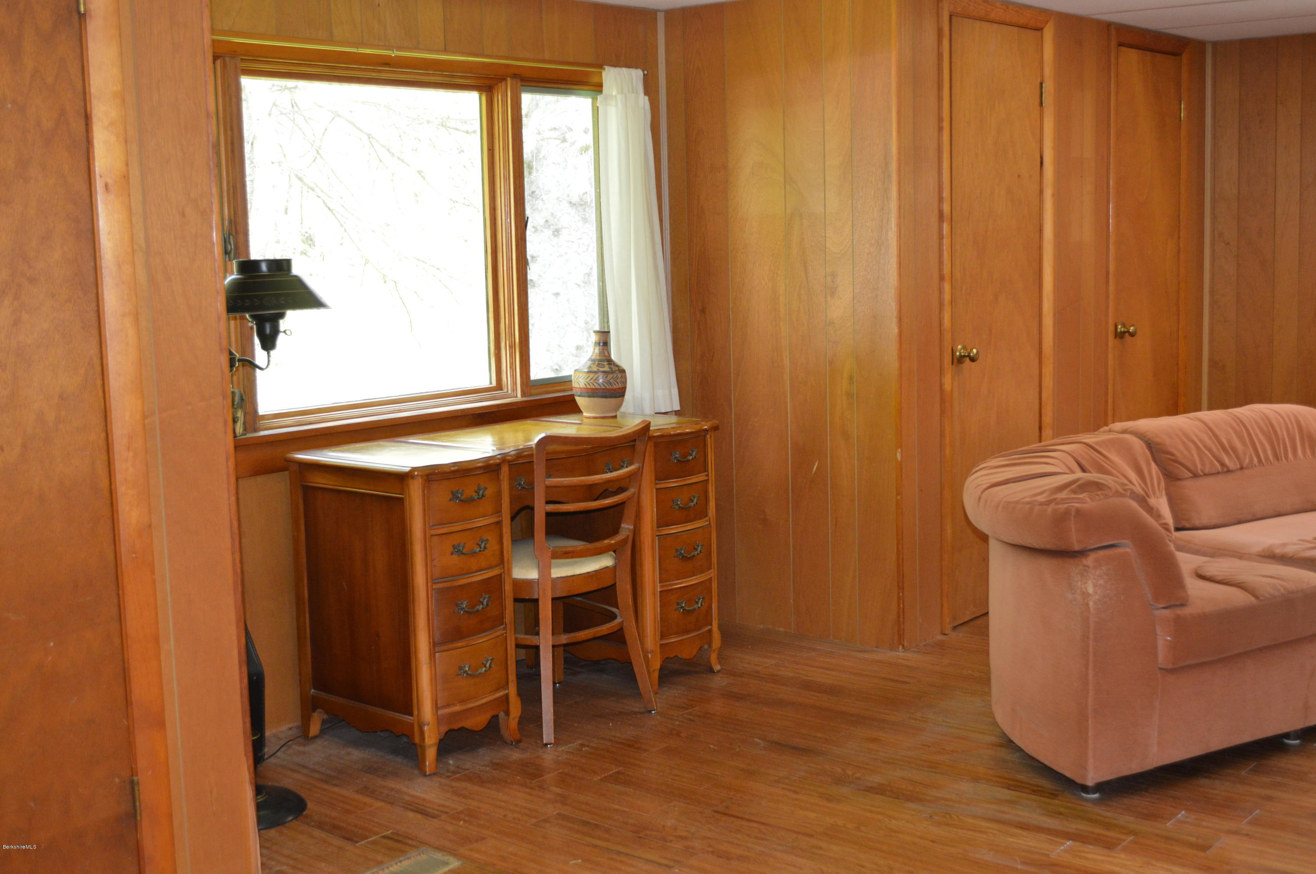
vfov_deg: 31.8
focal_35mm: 42
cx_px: 658
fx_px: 1534
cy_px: 437
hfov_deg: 46.4
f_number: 4.5
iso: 800
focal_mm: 28
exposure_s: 1/60
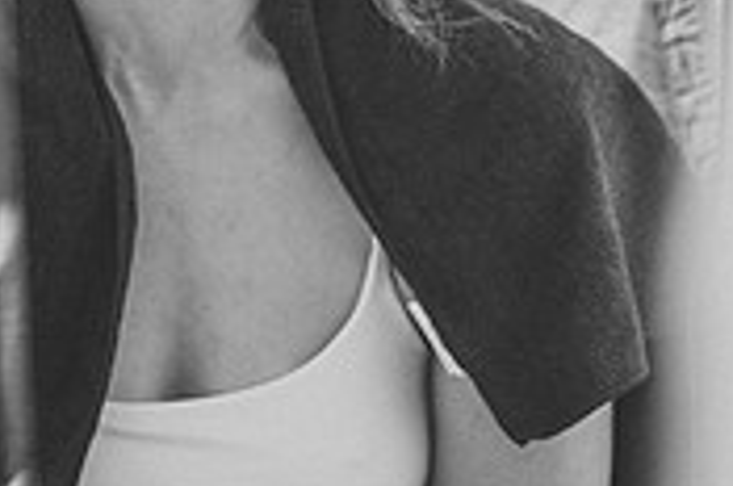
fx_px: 5731
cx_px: 431
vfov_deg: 4.8
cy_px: -260
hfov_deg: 7.3
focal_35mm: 282
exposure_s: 1/200
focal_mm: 85
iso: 100
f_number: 1.8
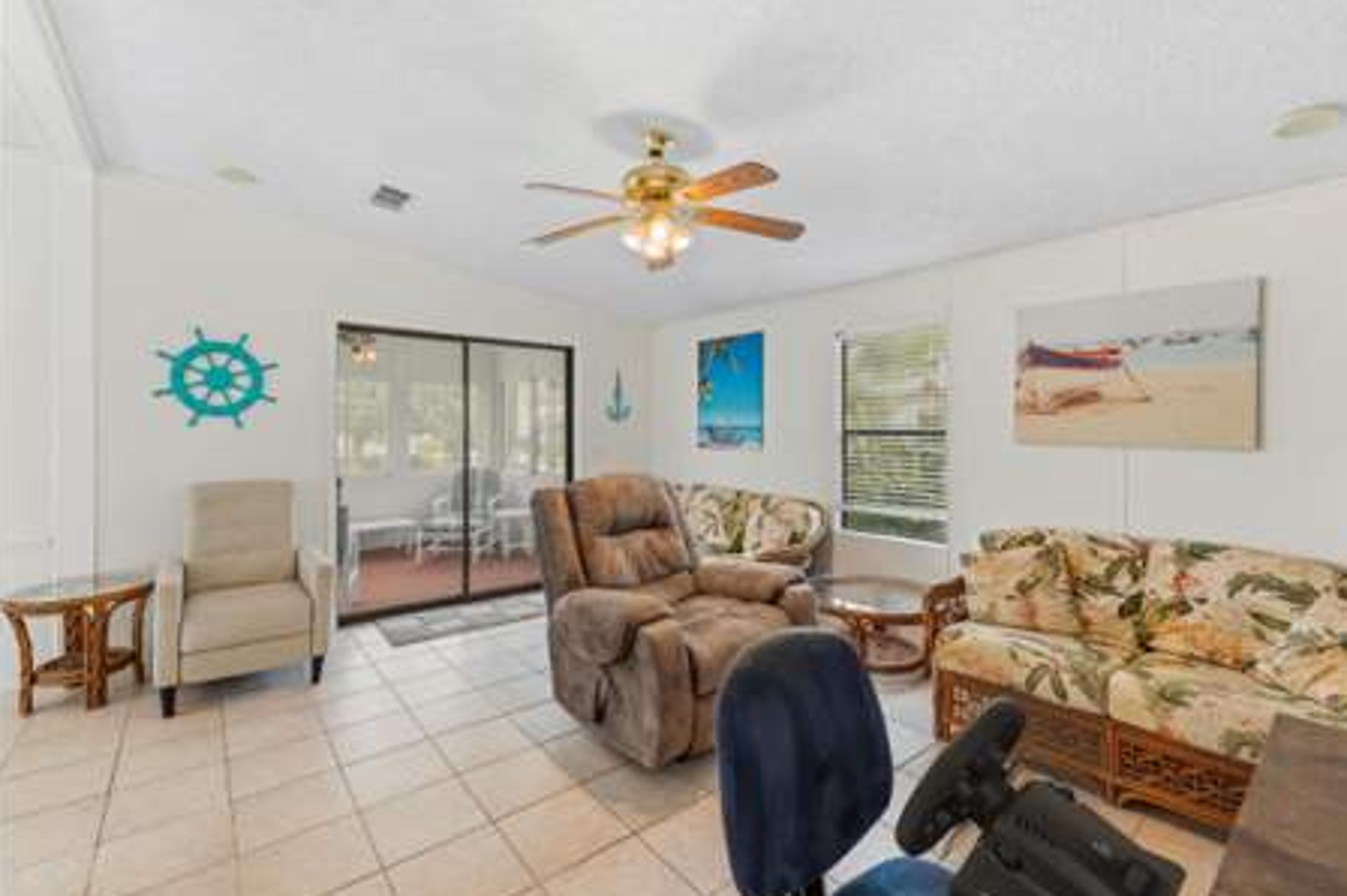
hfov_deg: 100.4
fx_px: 561
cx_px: 664
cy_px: 428
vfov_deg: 77.2
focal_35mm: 15
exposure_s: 1/1.25
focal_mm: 14
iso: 250
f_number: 9
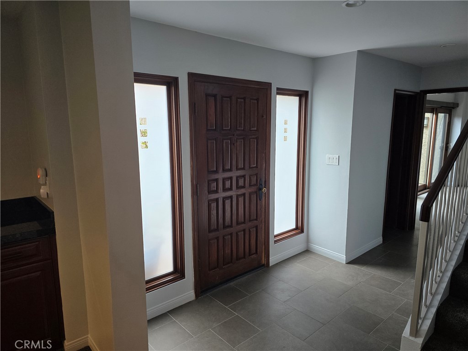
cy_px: 176
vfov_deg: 58.9
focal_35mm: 23
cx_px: 234
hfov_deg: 73.9
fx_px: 311
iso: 250
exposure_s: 1/120
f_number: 1.7
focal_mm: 6.3
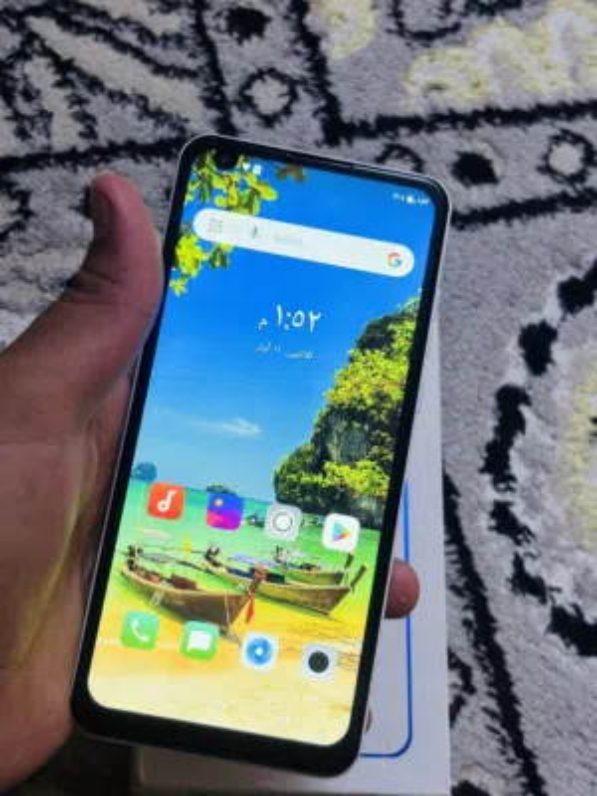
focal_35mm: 52
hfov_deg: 28.0
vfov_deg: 36.8
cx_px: 298
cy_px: 398
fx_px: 1196
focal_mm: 5.96
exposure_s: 1/50
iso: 100
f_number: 1.6
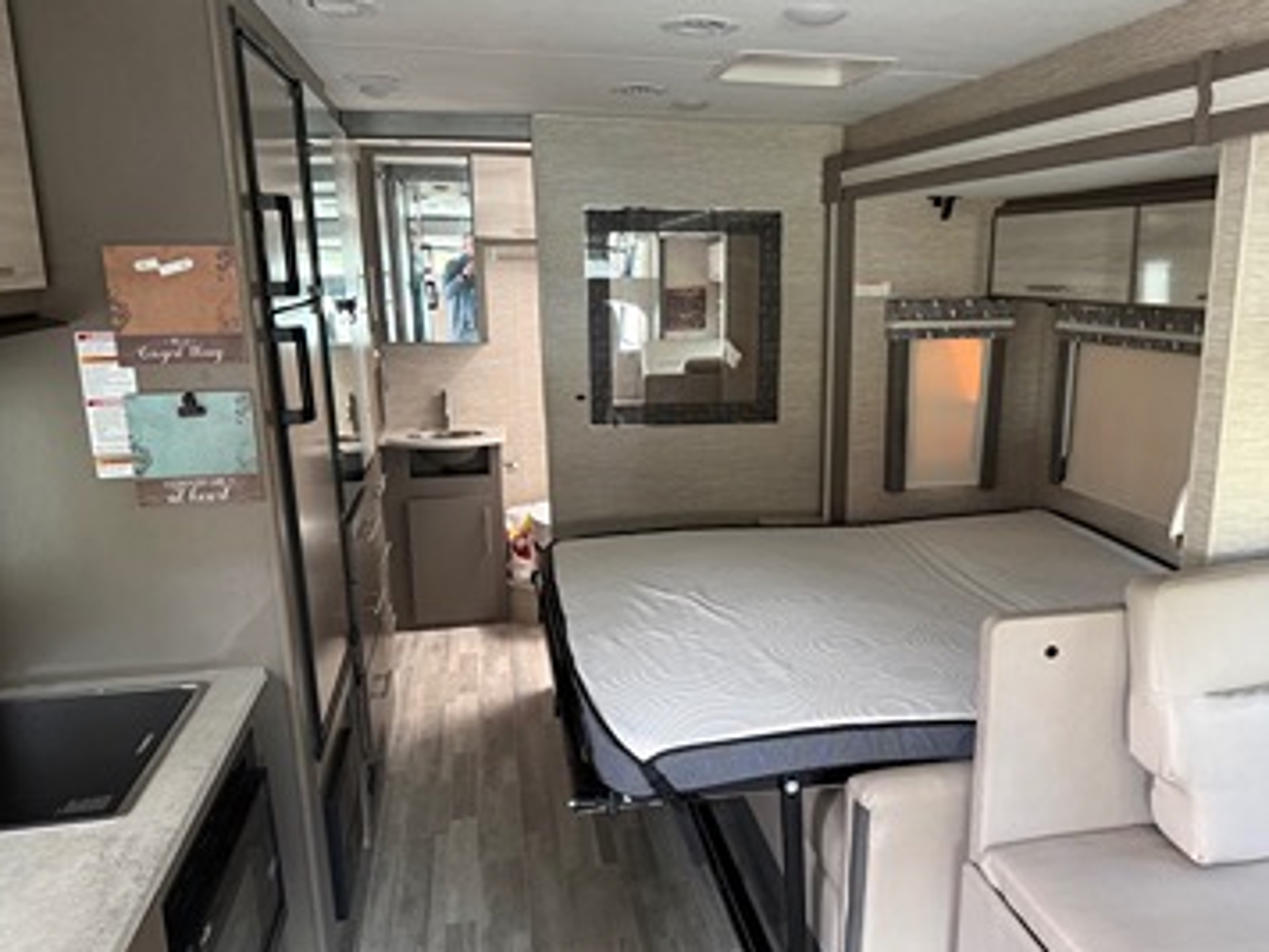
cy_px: 503
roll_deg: -0.3
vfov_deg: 51.3
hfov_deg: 65.2
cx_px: 702
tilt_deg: -13.6
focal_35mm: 27
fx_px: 990
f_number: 1.78
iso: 320
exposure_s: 1/60
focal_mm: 6.76
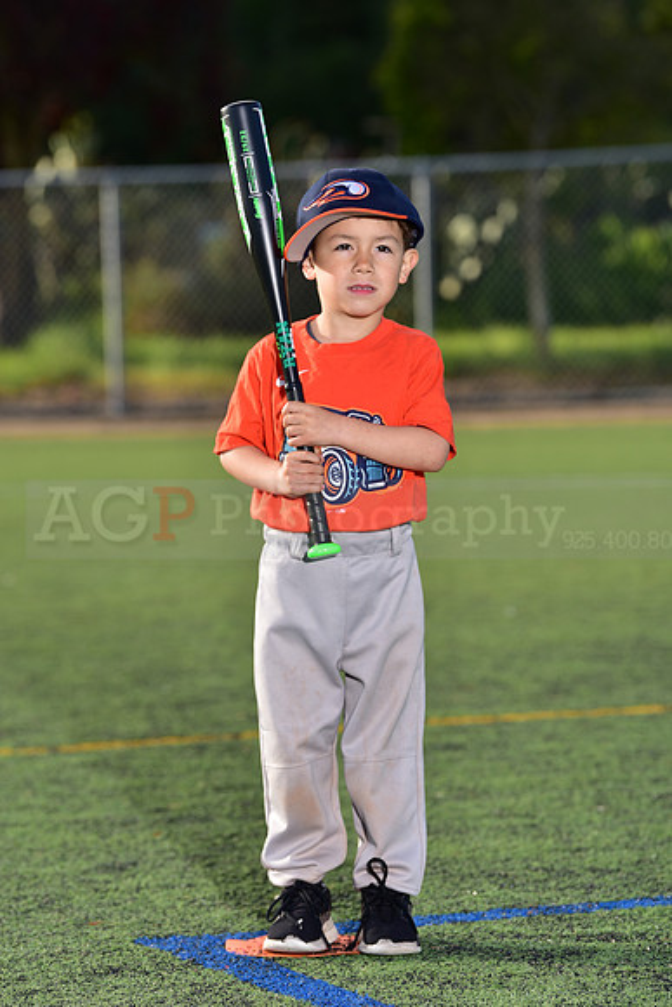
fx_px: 4337
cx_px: 336
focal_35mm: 155
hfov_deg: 8.9
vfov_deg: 13.2
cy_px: 504
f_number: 5
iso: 64
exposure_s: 1/250
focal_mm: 155
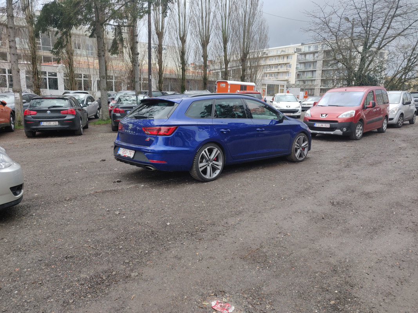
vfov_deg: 54.9
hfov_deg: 69.4
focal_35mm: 25
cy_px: 156
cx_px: 209
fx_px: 302
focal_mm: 4.25
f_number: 1.7
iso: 100
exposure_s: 1/163
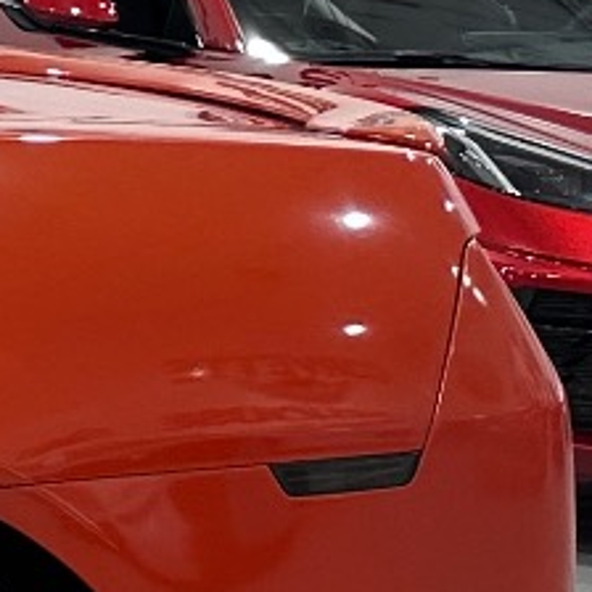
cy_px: -505
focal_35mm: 182
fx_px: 3521
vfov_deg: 9.1
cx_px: -1742
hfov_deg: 7.2
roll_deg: -0.4
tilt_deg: +4.5
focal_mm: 6.86
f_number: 1.78
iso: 80
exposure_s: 1/120
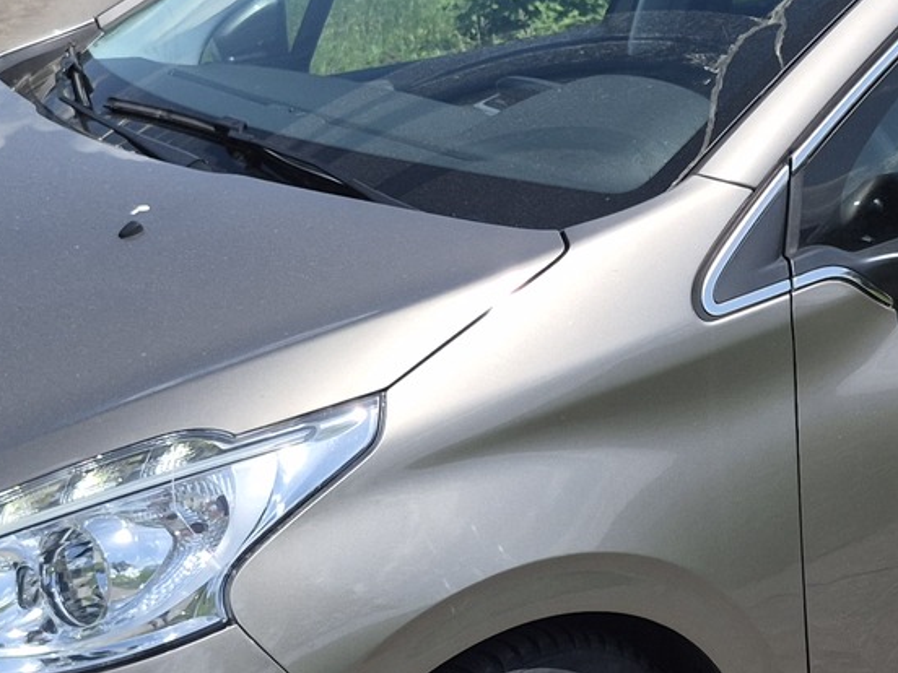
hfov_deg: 23.1
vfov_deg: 17.5
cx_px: 654
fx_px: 2179
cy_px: 432
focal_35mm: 84
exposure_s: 1/5744
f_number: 1.8
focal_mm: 5.4
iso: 80
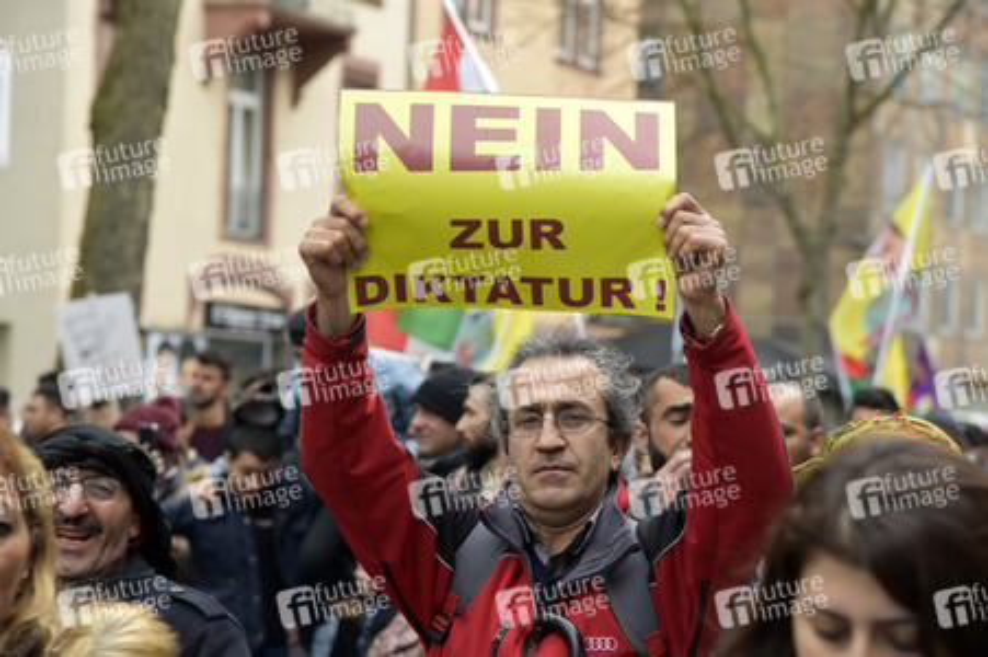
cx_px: 494
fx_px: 2879
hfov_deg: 19.5
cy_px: 328
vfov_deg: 13.0
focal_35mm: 105
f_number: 6.3
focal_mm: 105
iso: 400
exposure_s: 1/160
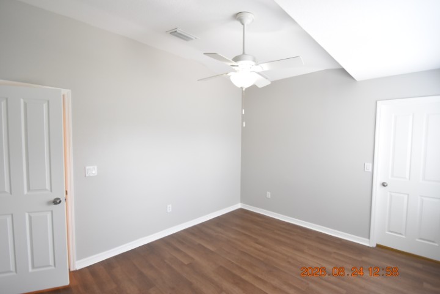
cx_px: 220
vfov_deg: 72.1
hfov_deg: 95.0
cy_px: 147
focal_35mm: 16
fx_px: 202
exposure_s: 1/60
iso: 1400
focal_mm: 11
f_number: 3.5
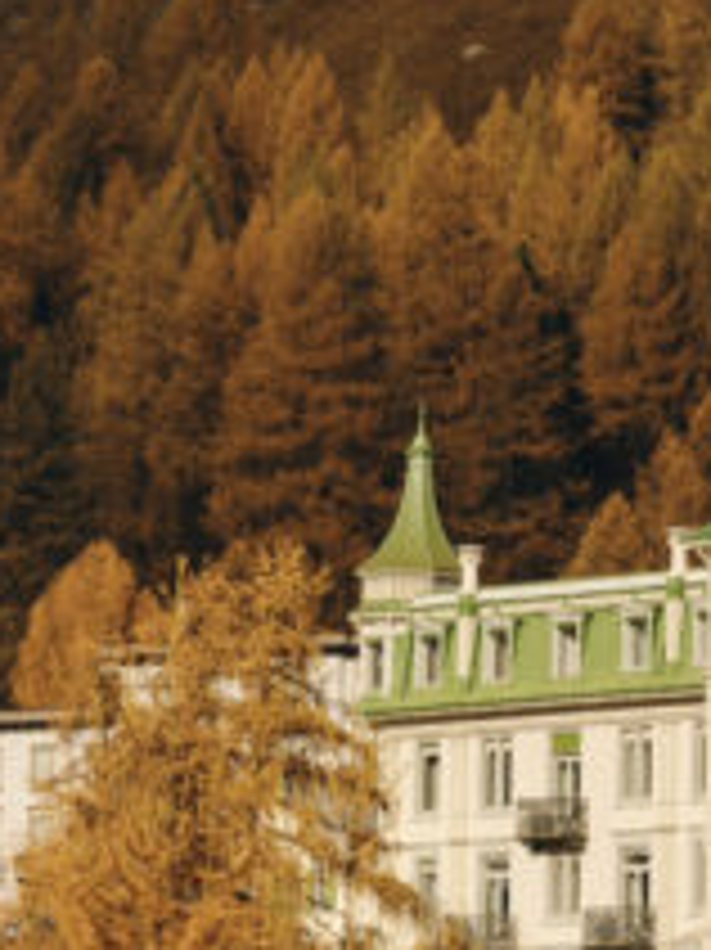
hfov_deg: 3.5
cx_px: 666
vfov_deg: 4.7
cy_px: 522
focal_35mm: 423
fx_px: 11596
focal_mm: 110
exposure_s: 1/1400
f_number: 8
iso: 400
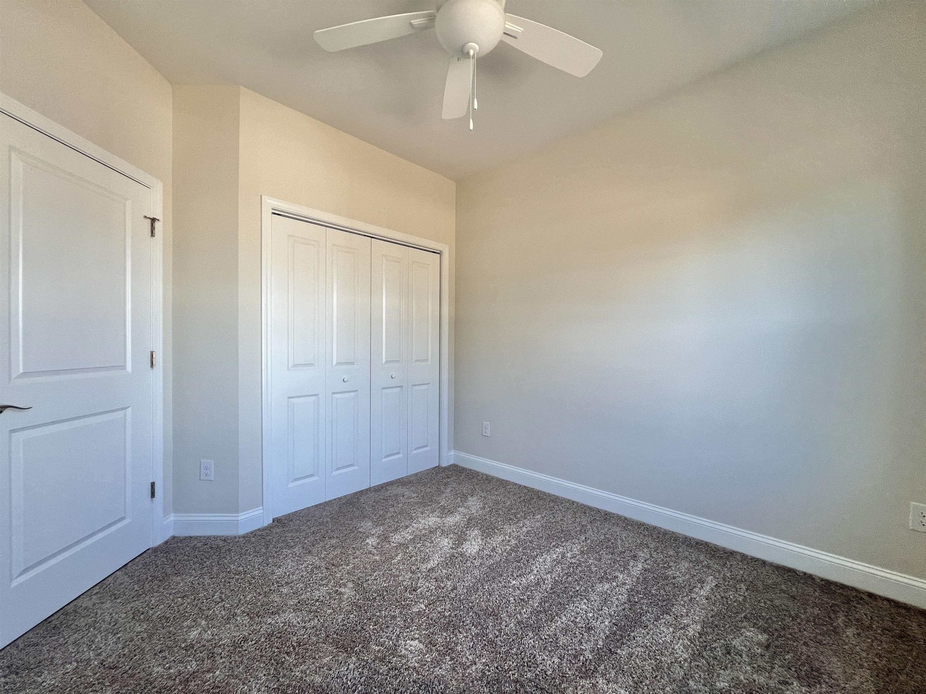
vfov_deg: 89.9
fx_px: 348
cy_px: 347
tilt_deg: -1.4
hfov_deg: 106.2
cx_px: 463
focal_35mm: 13
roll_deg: -0.1
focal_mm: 1.57
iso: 64
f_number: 1.8
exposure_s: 1/99
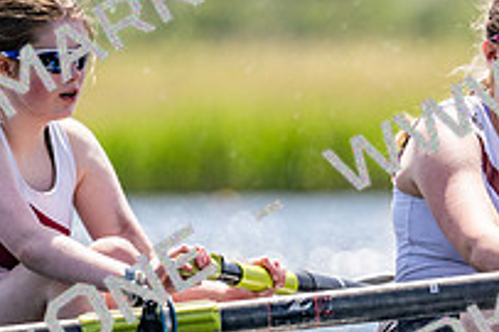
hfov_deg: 1.8
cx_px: 627
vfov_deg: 1.2
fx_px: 15858
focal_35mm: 1145
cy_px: 198
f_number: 4.5
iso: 250
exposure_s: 1/2500
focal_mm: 400
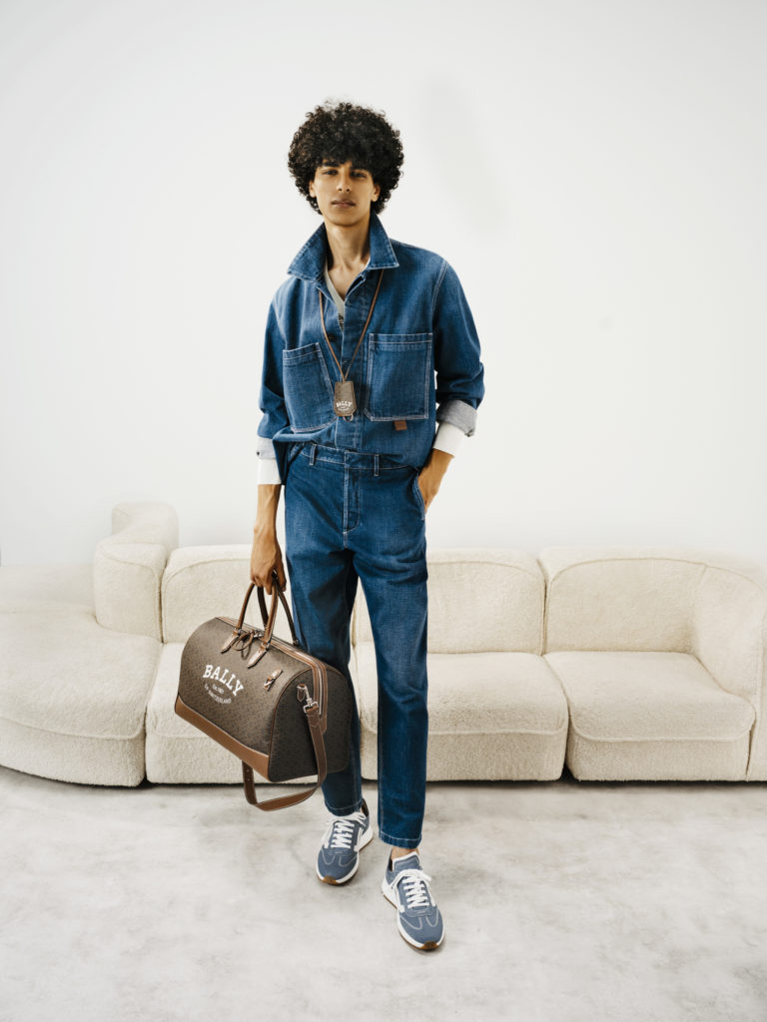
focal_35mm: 35
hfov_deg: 40.7
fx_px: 1034
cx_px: 384
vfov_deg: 52.6
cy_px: 511
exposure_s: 1/250
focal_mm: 45
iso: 400
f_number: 7.1
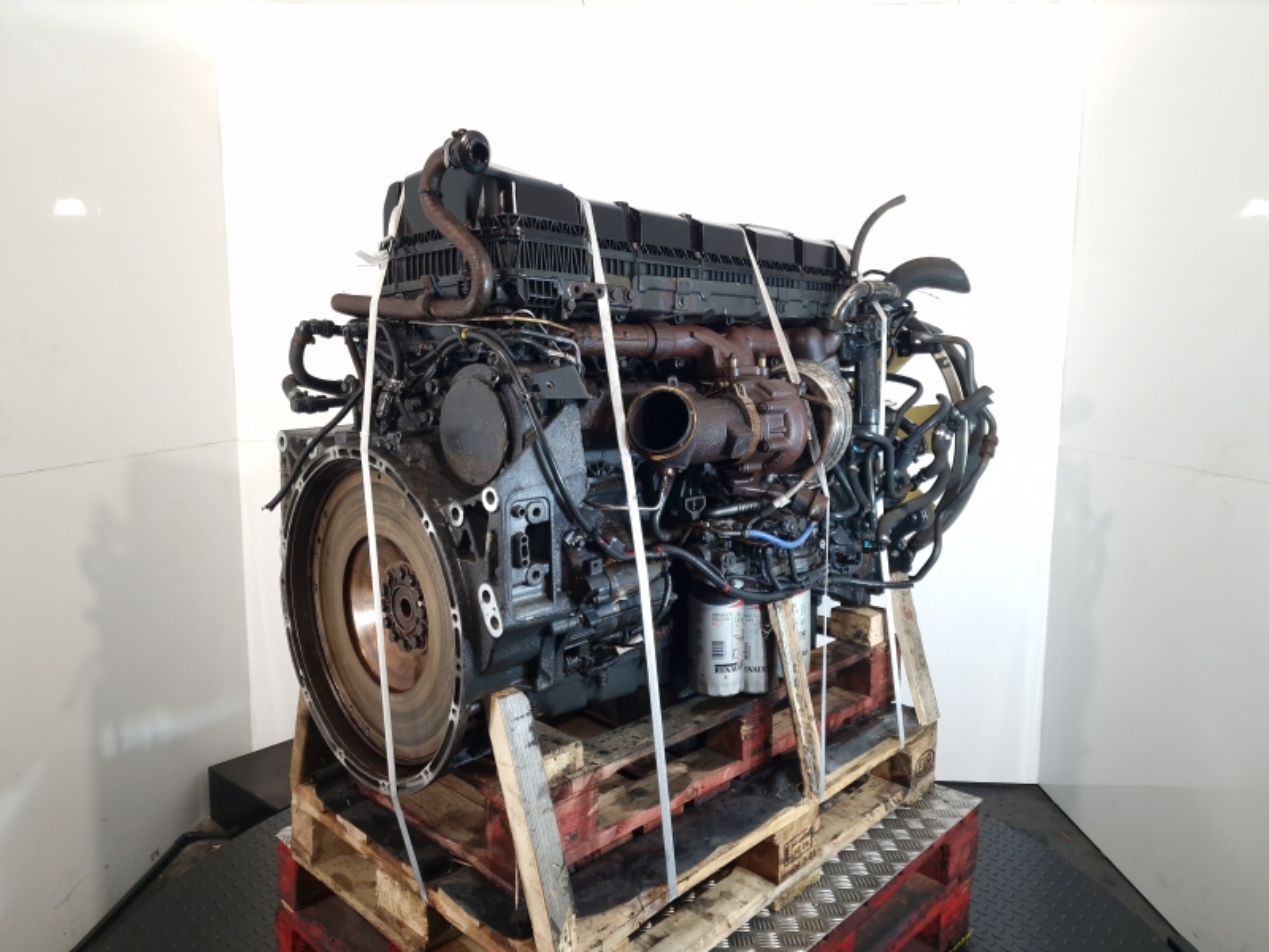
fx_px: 843
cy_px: 476
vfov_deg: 58.9
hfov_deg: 73.9
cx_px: 634
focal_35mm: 23
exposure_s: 1/50
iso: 100
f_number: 1.8
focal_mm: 6.4
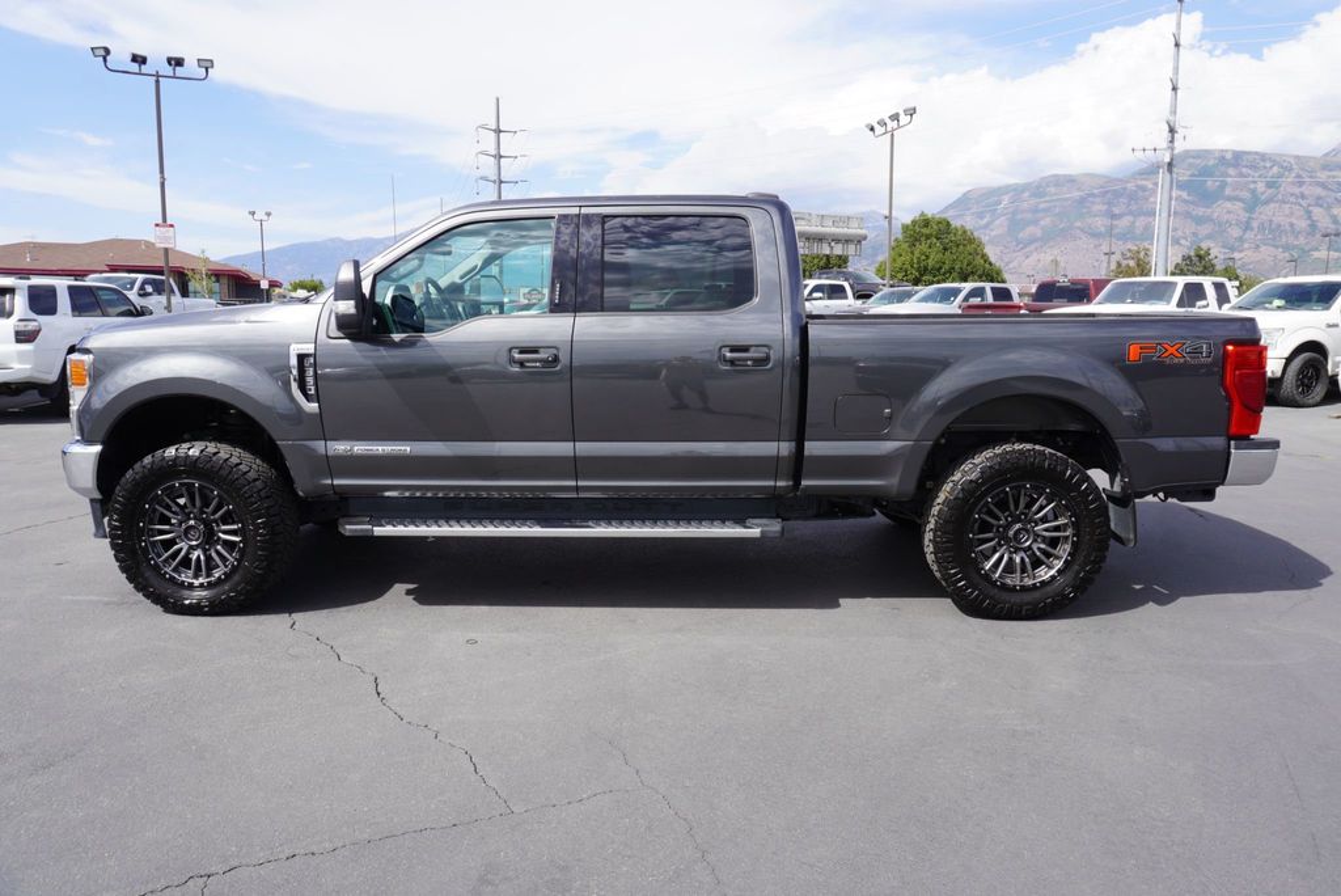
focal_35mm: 24
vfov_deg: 53.2
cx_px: 670
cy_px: 448
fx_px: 894
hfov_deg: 73.7
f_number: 9
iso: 100
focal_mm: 16
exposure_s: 1/125
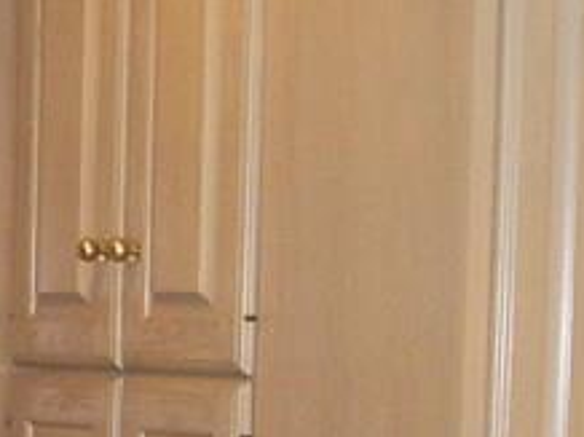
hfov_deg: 11.7
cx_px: 102
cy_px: 677
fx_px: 2848
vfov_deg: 8.5
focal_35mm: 169
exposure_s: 1/64
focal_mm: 6
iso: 200
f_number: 2.7
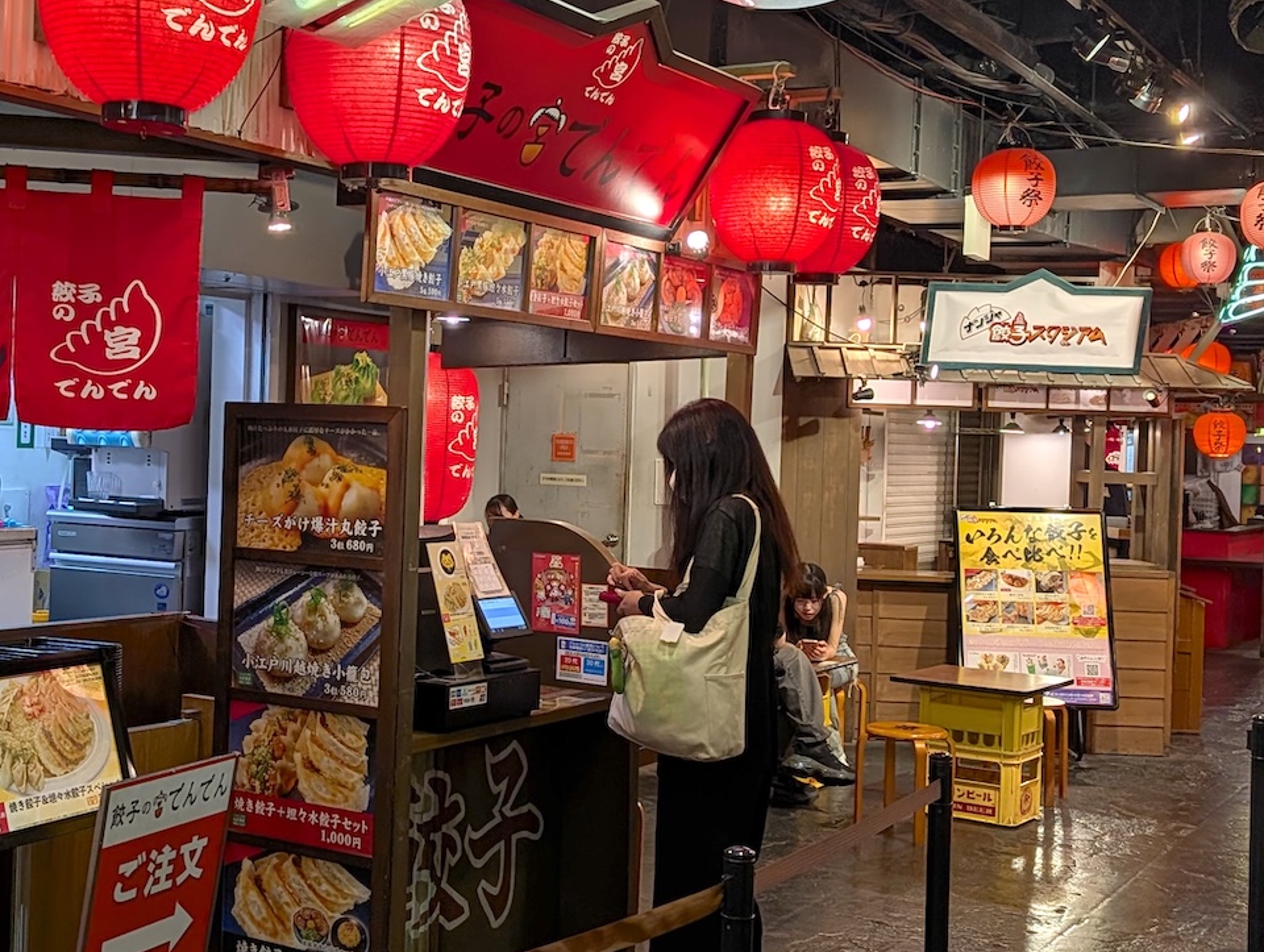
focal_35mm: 48
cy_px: 445
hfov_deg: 39.1
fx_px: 1755
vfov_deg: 30.3
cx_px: 402
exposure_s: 1/254
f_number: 1.68
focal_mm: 6.9
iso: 18
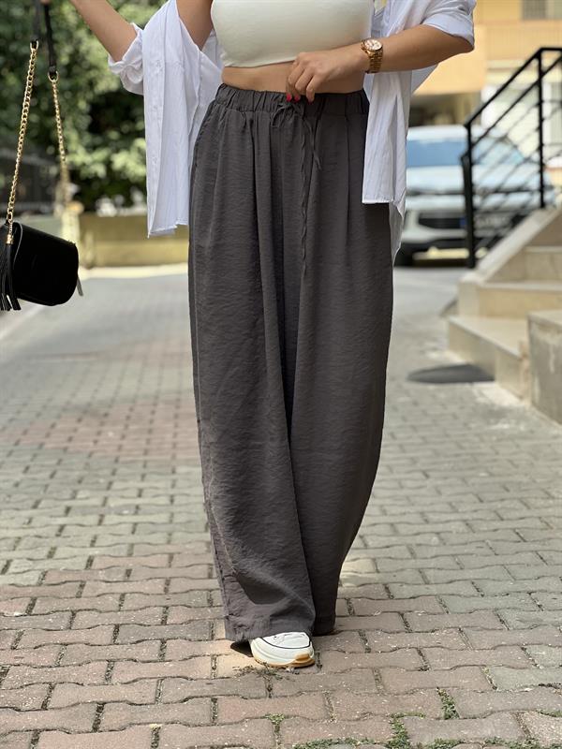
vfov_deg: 25.3
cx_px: 281
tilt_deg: -4.0
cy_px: 374
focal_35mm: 77
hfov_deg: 19.1
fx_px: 1667
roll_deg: +1.6
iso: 32
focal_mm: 9
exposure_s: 1/121
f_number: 2.8
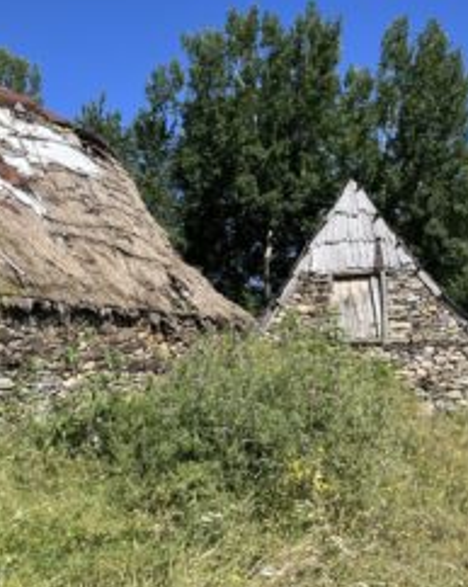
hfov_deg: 35.0
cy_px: 310
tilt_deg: +6.9
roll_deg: -0.8
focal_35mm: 42
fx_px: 729
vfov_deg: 43.9
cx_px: 126
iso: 50
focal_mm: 5.7
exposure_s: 1/3257
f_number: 1.5
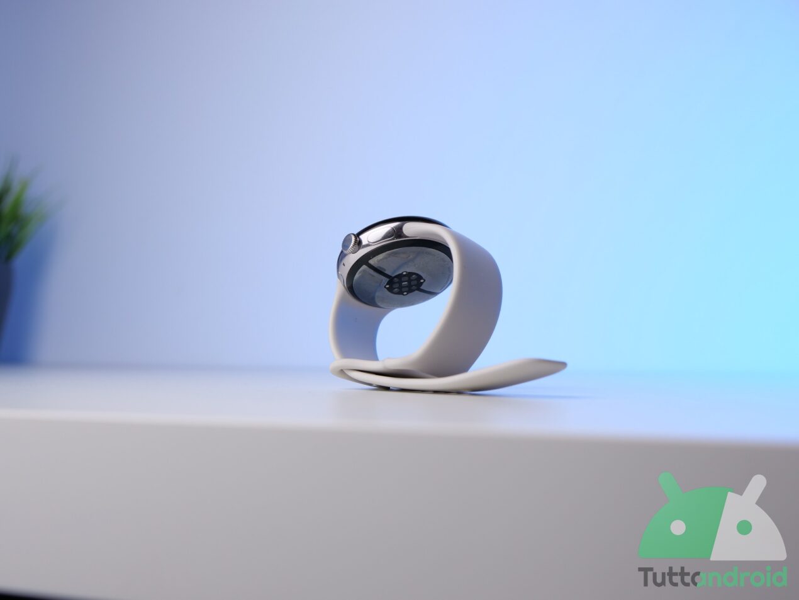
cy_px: 300
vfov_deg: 44.2
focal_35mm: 32
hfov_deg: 56.8
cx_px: 400
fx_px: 739
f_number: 3.5
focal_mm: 16
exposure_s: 1/100
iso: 200
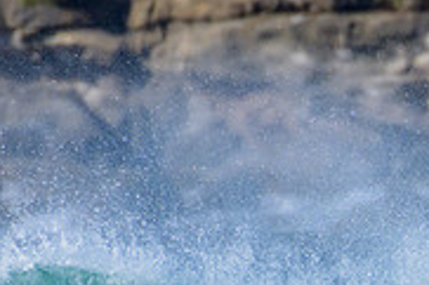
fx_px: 37955
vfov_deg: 0.4
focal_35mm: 3188
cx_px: 639
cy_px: 449
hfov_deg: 0.6
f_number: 11
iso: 1000
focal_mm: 1000
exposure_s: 1/2000
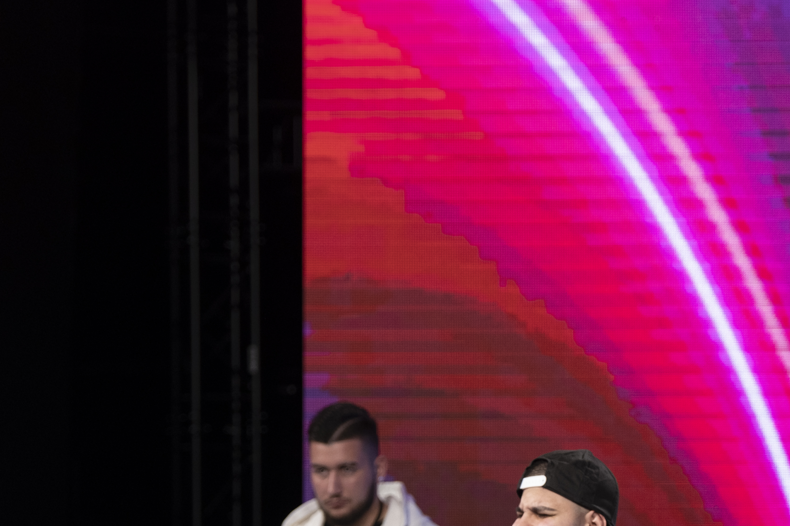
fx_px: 4937
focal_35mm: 225
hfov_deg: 9.1
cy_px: 469
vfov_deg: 6.1
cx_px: 520
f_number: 2.8
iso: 800
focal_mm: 80.4
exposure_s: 1/200
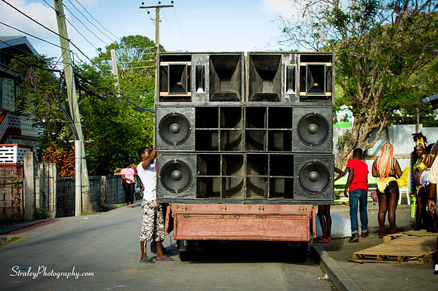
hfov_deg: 28.9
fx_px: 851
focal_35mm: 70
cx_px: 219
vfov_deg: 19.4
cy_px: 146
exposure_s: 1/200
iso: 180
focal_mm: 70
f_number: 7.1
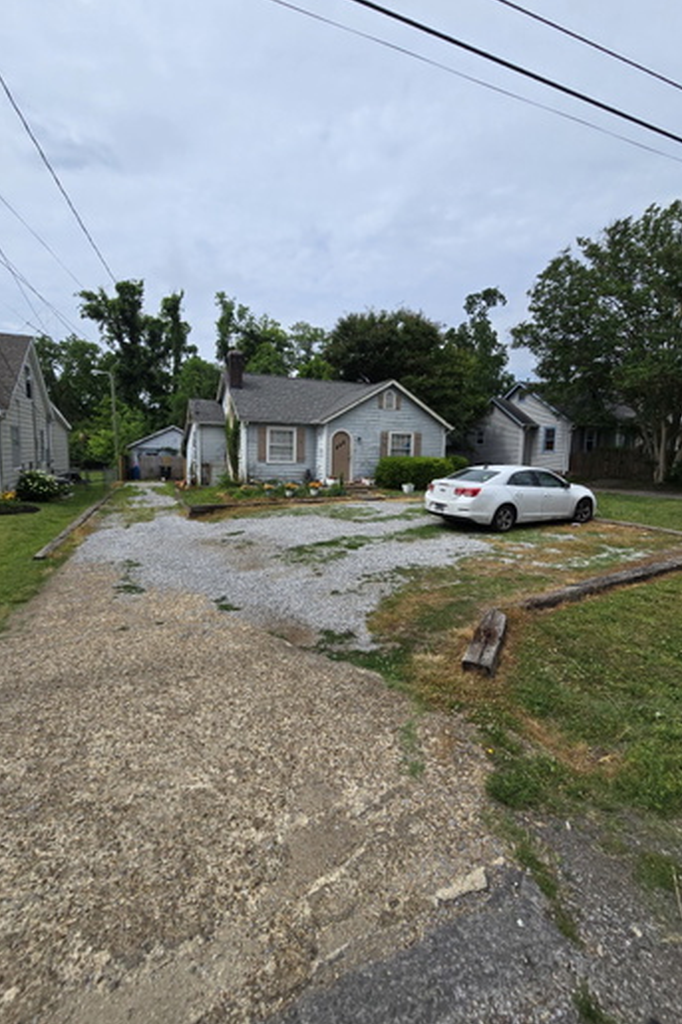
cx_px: 318
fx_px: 398
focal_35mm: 14
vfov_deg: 104.2
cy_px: 496
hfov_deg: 81.1
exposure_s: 1/4807
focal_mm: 2.2
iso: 50
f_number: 2.2
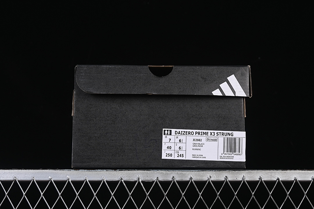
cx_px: 157
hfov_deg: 27.0
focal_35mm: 75
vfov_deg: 18.2
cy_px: 104
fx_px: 654
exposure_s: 1/80
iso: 160
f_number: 8
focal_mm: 50
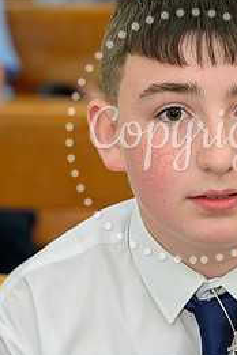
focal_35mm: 181
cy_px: 135
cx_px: 193
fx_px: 1787
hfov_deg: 7.6
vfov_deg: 11.4
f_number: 5.6
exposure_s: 1/40
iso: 320
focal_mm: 105
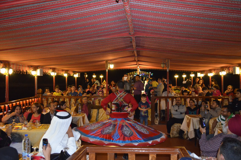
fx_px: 220
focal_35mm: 33
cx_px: 120
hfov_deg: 57.3
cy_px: 80
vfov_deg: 39.8
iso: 3200
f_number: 3.8
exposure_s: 1/20
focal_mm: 22
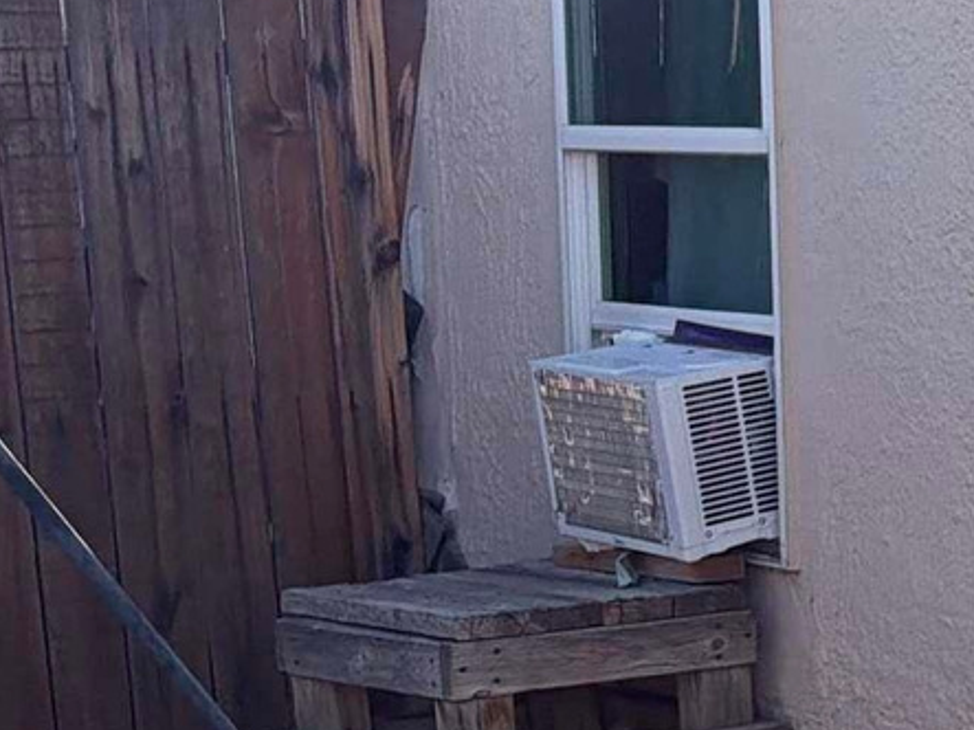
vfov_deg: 13.3
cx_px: 1891
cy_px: 515
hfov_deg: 14.8
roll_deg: -0.6
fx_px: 3122
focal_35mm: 111
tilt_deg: -7.9
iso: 100
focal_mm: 6.76
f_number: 1.78
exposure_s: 1/3021
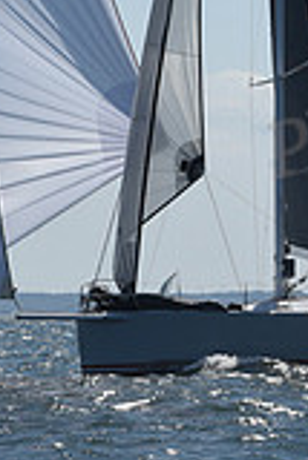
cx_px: 119
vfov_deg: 5.9
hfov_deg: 4.0
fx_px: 4405
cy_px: -296
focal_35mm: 344
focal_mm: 95
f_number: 11
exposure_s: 1/1250
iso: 320
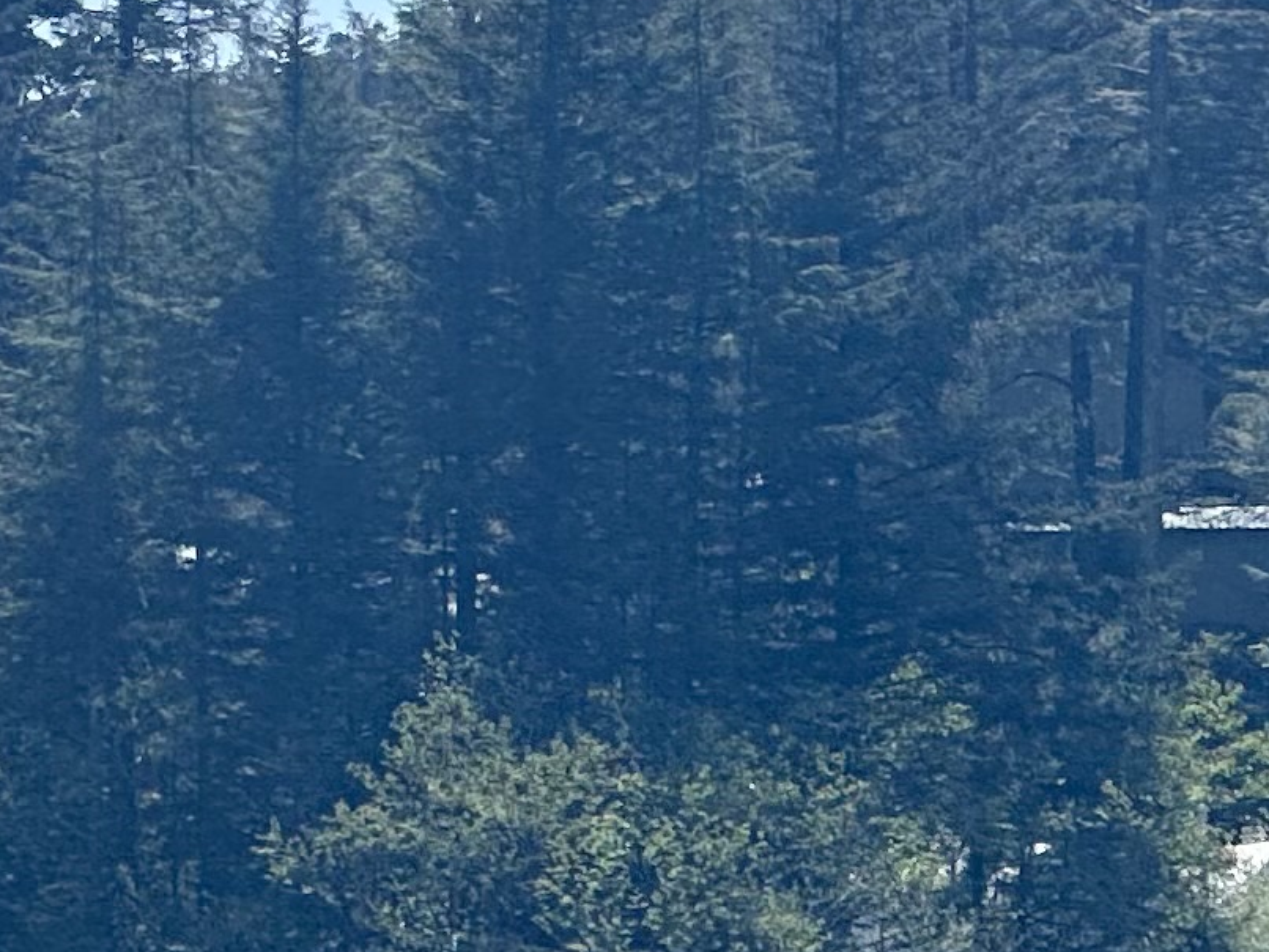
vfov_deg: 3.9
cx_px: -88
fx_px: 14118
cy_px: 667
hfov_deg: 5.1
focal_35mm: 385
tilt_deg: +3.4
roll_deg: -0.3
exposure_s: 1/889
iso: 32
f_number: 2.8
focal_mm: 9
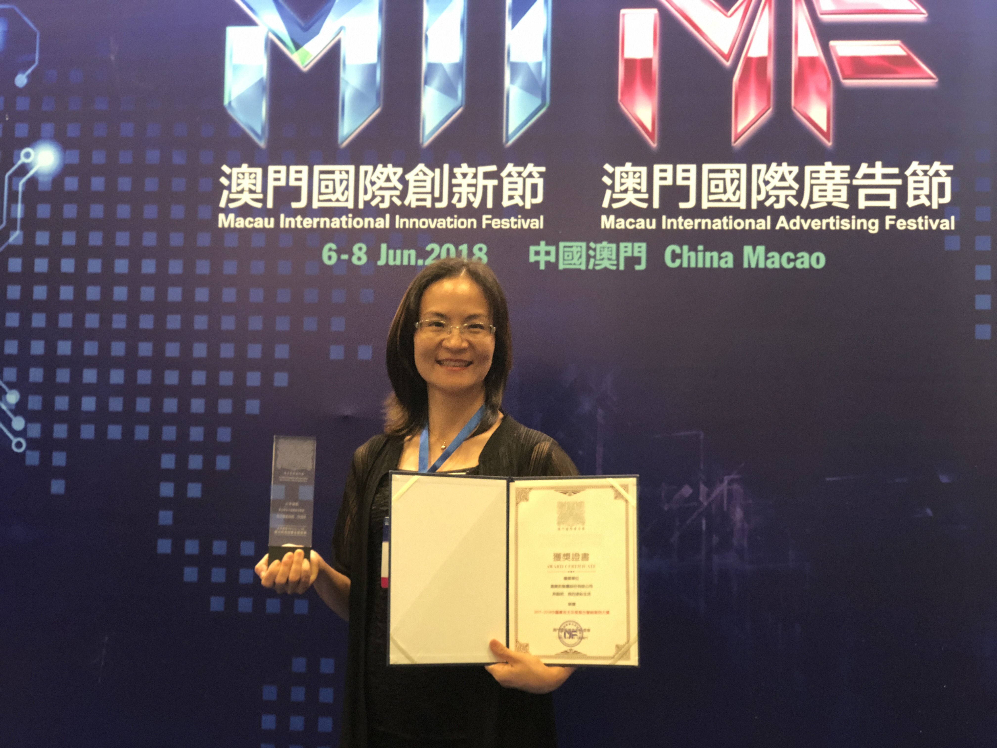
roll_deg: -2.2
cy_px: 374
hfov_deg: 36.8
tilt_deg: +3.8
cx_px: 498
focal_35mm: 52
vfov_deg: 28.0
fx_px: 1498
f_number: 2.4
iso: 160
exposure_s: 1/17
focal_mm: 6
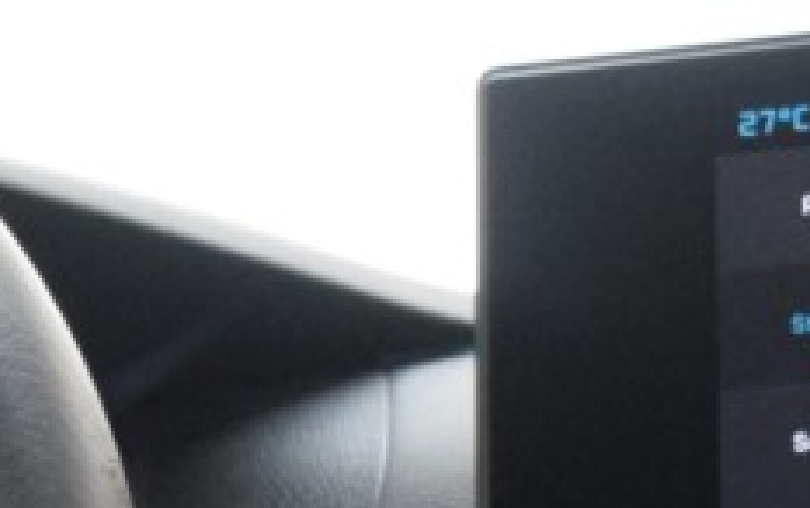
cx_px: -970
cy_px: 894
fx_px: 6744
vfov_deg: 4.3
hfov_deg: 6.6
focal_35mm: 305
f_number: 4.2
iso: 2800
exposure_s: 1/60
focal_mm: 31
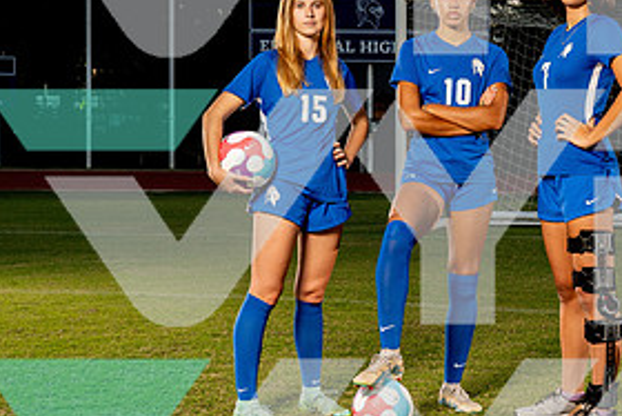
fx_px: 1435
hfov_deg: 23.8
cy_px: 208
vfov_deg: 16.5
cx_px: 551
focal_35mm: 83
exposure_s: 1/250
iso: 500
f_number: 8
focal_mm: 40
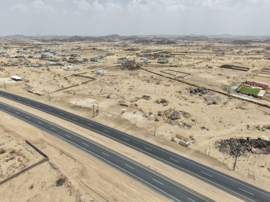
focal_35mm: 23
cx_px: 135
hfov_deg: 73.9
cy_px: 101
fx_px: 179
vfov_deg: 58.9
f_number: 1.8
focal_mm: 8.67
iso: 100
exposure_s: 1/4000
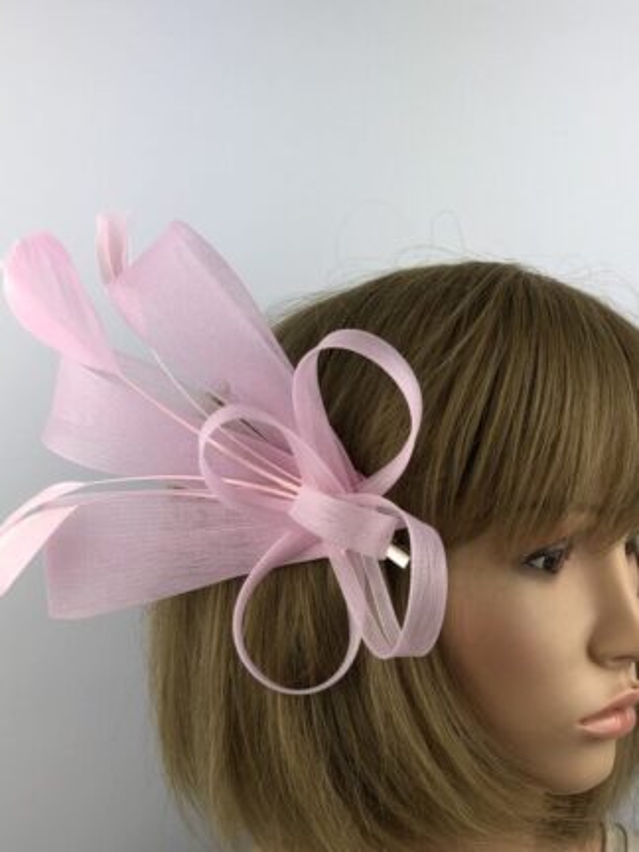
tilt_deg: -6.1
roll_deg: -0.8
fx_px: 689
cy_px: 426
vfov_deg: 63.4
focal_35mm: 28
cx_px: 320
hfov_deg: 49.7
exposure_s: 1/298
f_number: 1.8
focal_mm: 3.99
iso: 20
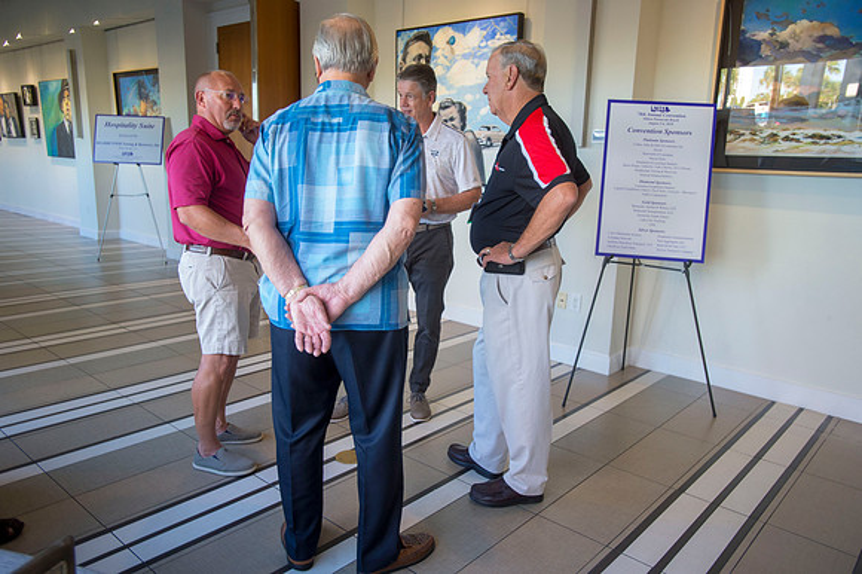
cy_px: 287
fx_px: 622
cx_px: 431
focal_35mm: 26
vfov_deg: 49.5
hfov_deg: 69.4
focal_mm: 26
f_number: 2.8
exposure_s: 1/160
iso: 1600
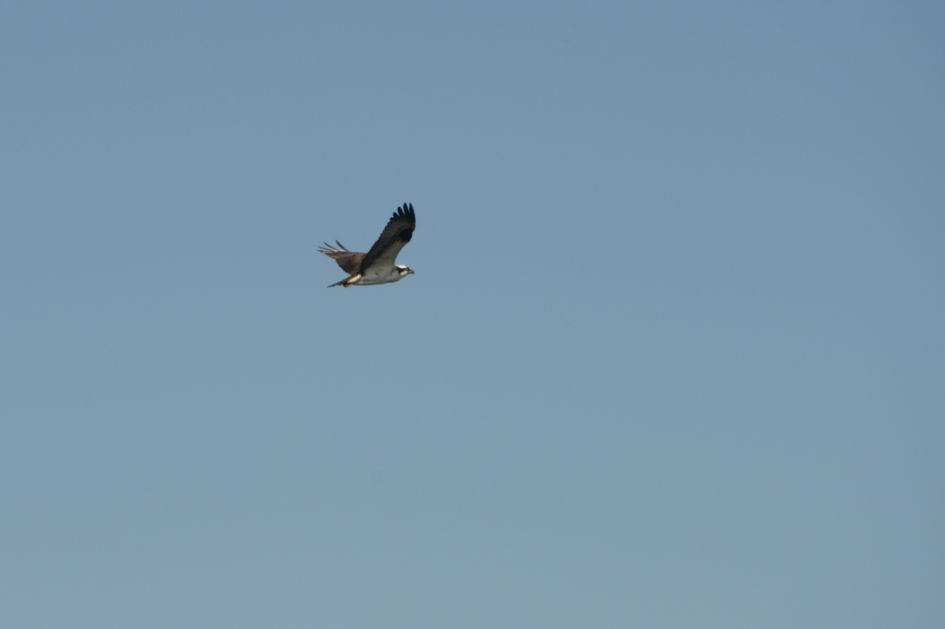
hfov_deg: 6.9
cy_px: 314
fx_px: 7872
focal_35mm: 300
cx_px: 472
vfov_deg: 4.6
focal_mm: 300
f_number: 9
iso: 250
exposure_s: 1/1250
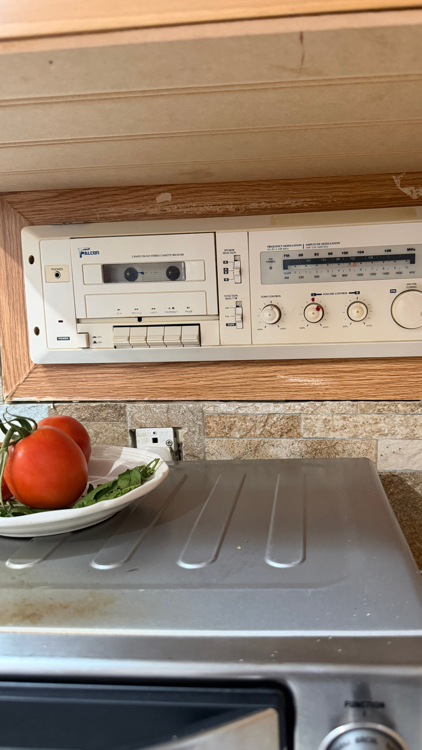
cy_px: 373
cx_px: 262
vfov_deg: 69.9
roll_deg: +1.2
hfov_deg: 42.6
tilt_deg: -6.9
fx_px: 537
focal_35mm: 27
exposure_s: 1/60
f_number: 1.78
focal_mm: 6.76
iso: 640
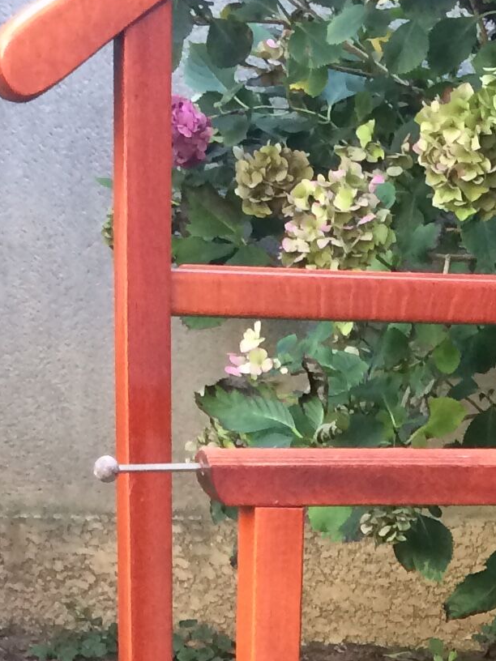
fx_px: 2216
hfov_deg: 12.6
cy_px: 1012
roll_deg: +0.3
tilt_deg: -20.2
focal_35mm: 116
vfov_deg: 15.6
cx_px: 471
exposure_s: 1/33
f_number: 2.2
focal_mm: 4.15
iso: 64
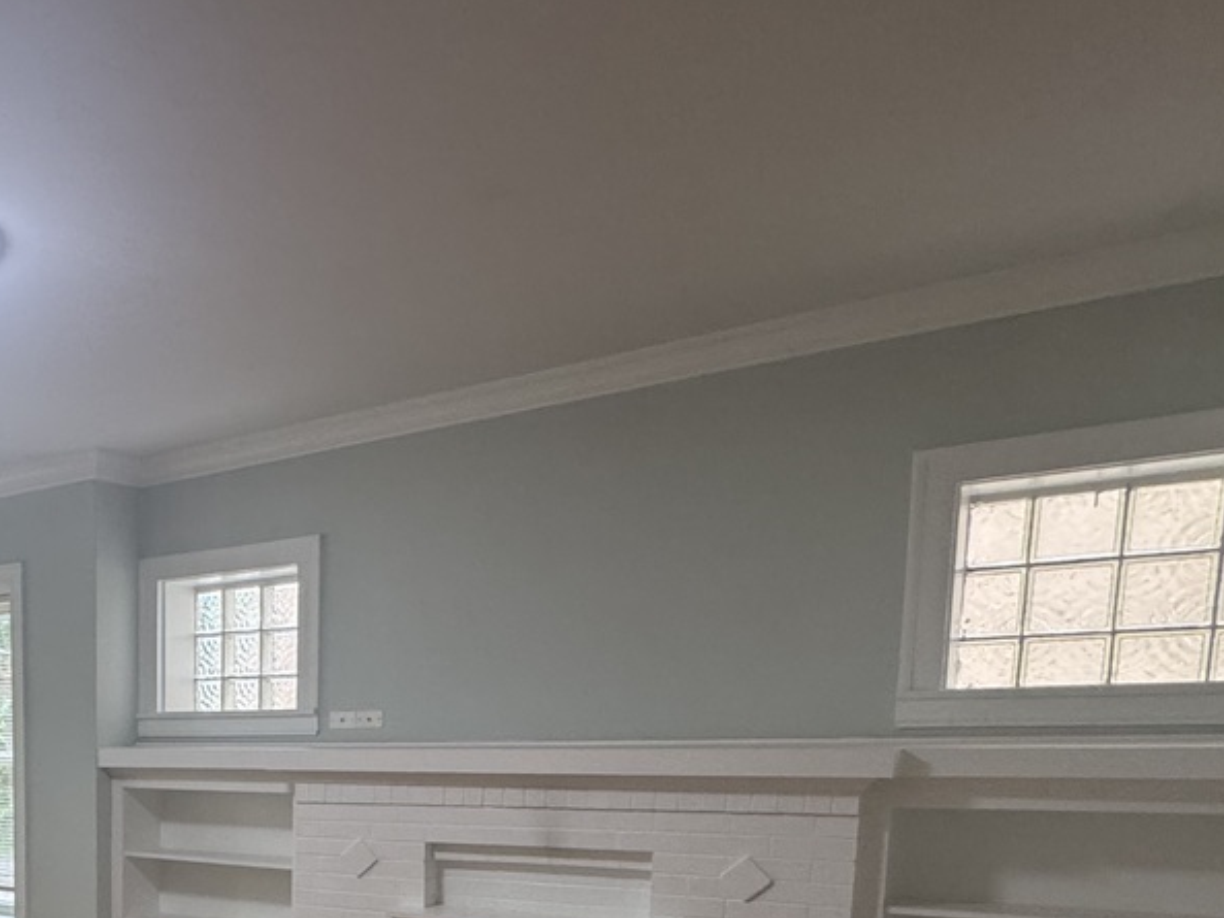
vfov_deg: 37.6
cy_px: 904
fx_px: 1202
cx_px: 27
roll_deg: +1.3
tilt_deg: -8.1
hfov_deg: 46.2
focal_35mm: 34
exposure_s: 1/120
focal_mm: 2.22
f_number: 2.2
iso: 250
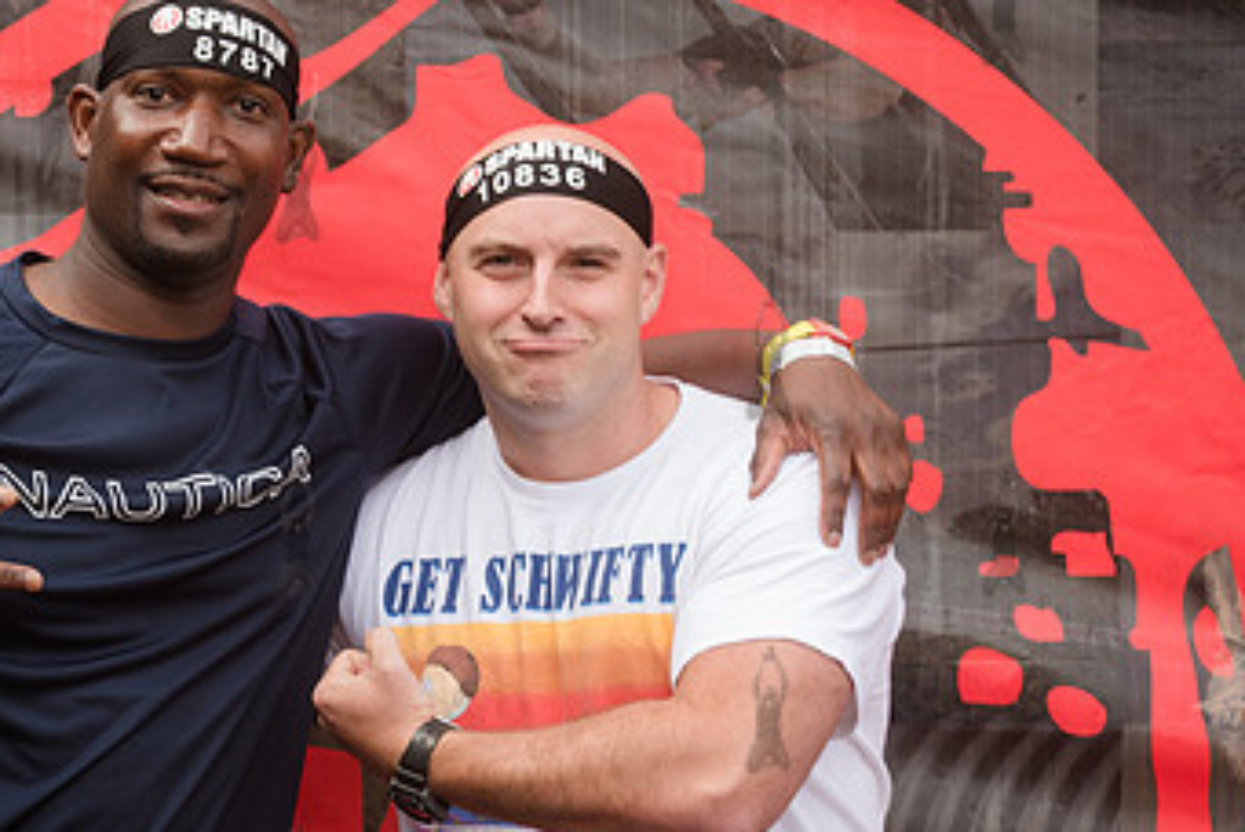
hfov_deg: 15.0
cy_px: 531
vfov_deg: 10.1
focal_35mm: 136
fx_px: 4707
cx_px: 296
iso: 500
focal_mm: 80
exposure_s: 1/125
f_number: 9
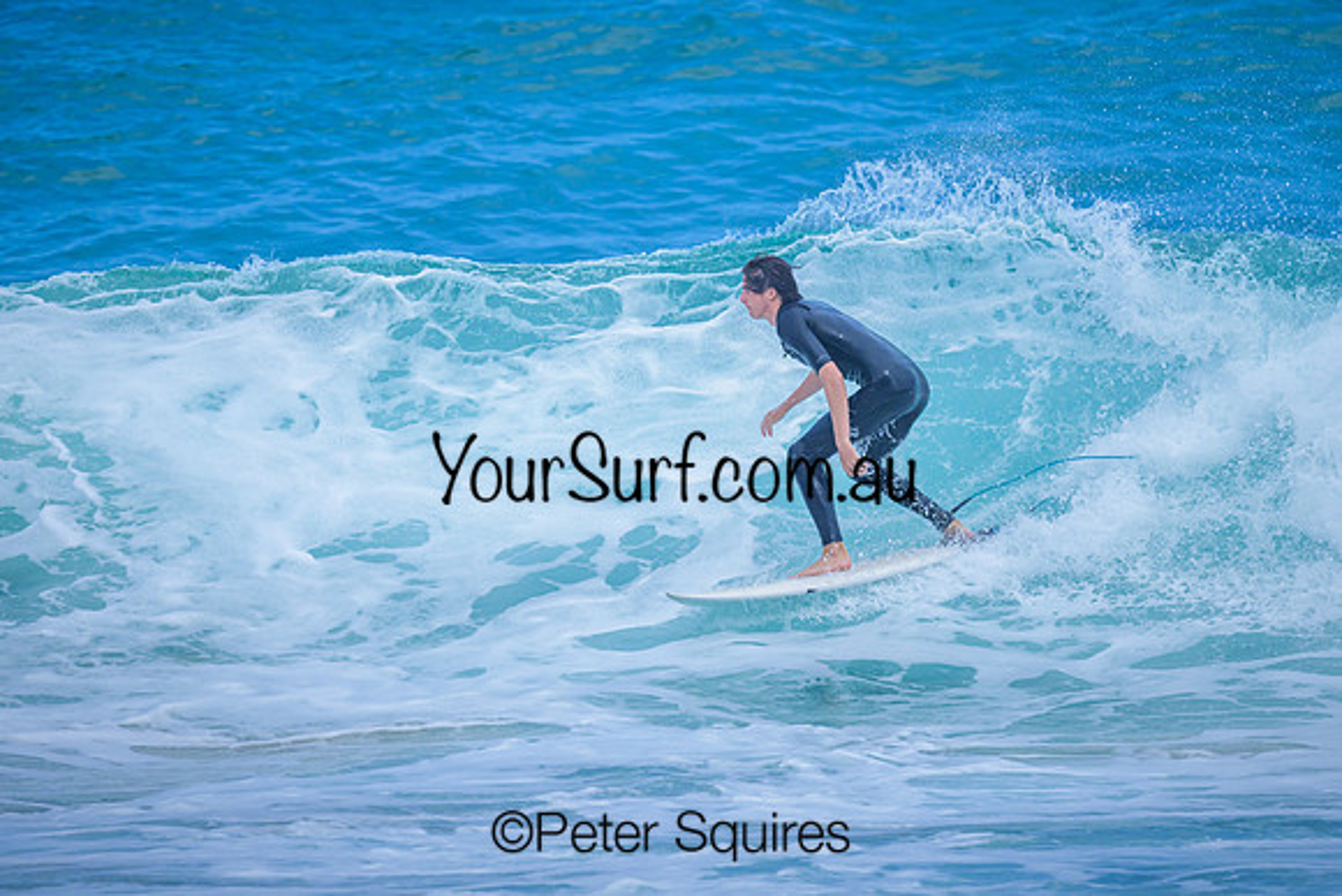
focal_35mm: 1099
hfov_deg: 1.9
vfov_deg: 1.3
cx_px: 765
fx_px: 40978
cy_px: 323
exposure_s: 1/3200
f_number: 6.3
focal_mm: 800
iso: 560
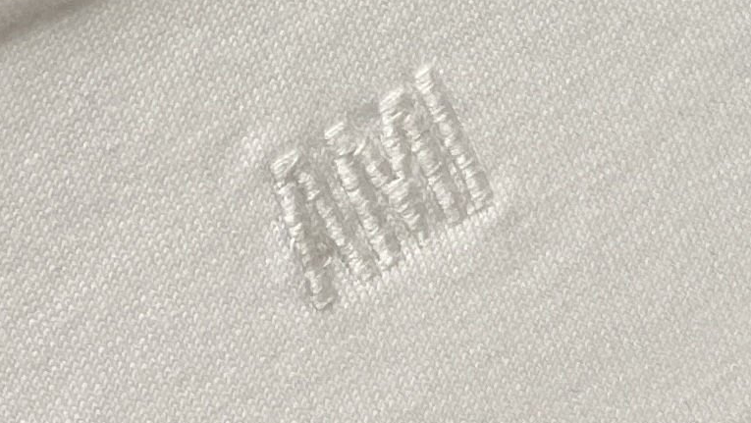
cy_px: 212
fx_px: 757
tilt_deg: -3.8
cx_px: 374
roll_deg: +20.8
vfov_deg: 31.2
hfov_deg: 52.8
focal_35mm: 38
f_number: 1.8
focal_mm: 4.25
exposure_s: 1/122
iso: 64
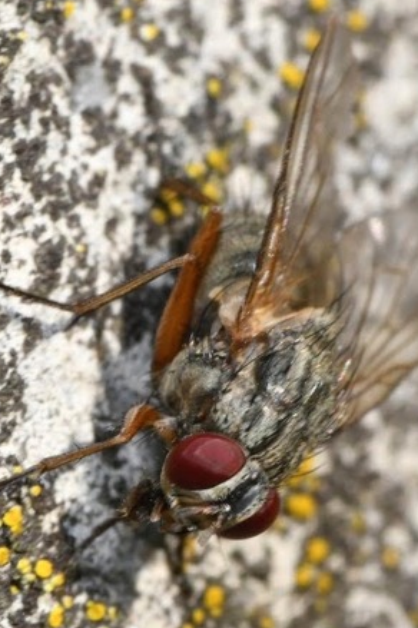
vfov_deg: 9.0
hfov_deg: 6.0
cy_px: 389
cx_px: 213
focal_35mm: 230
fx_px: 4007
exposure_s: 1/60
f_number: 32
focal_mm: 105
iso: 250
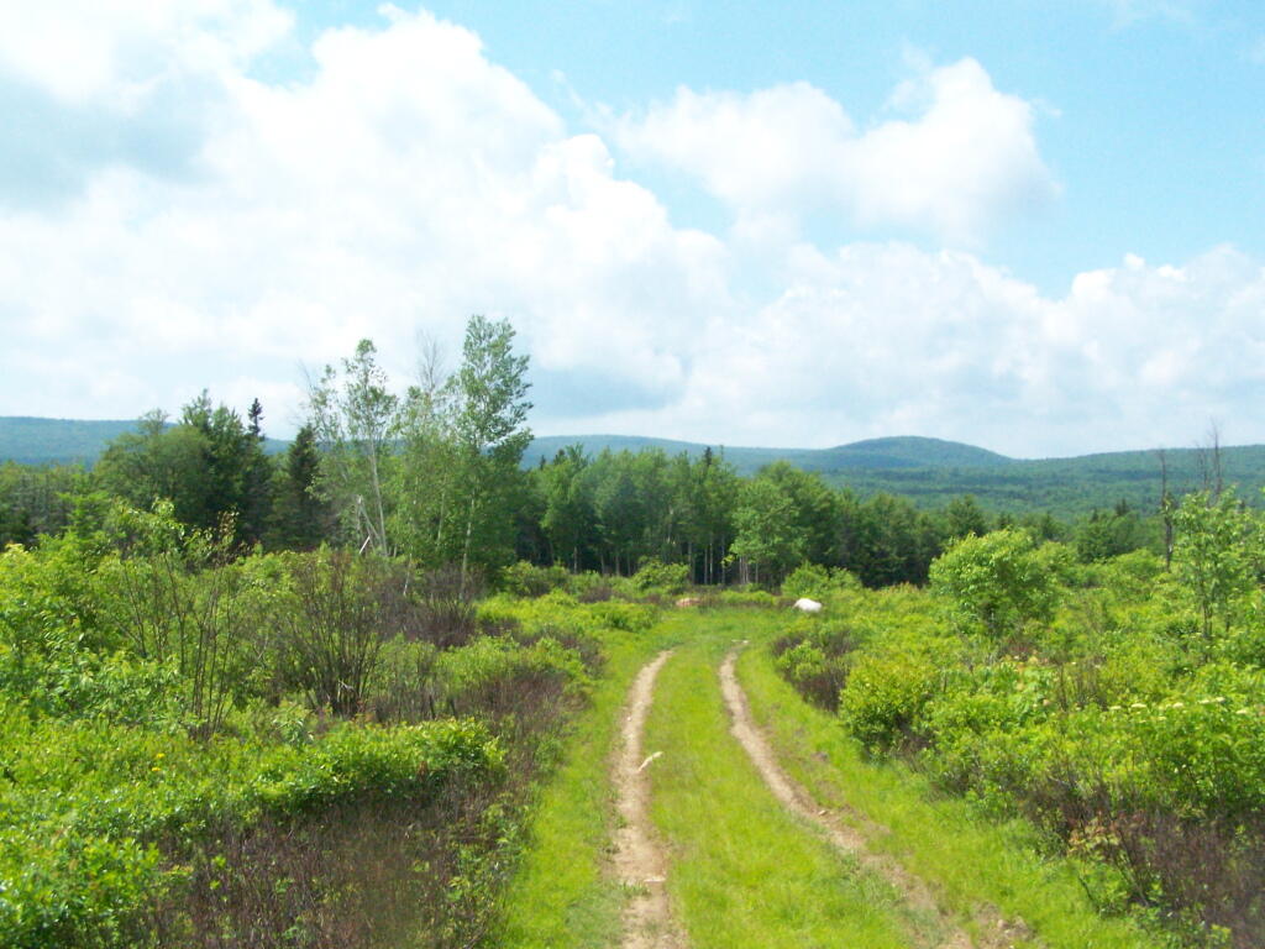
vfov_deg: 37.7
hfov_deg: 49.0
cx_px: 632
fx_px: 1389
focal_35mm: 38
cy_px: 474
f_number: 5.6
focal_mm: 6.3
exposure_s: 1/1600
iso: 400
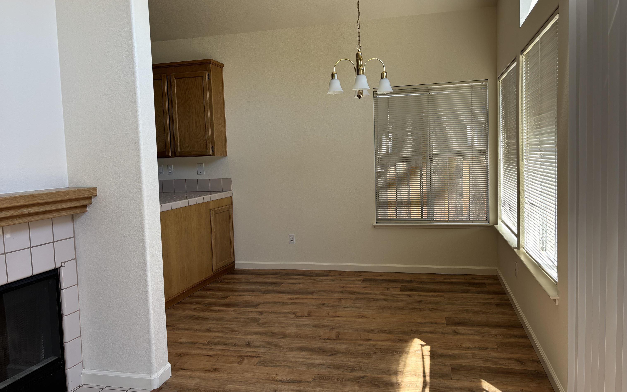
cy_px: 188
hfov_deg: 66.5
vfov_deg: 44.5
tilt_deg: -3.6
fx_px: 478
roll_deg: +1.9
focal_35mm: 28
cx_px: 315
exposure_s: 1/206
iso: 40
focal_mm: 5.96
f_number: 1.6
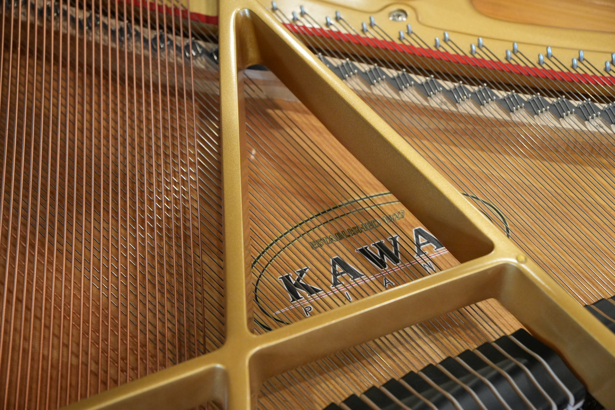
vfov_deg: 21.6
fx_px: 1076
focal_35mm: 63
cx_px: 308
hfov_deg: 31.9
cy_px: 205
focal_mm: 42
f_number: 2.8
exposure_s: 1/160
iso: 2500
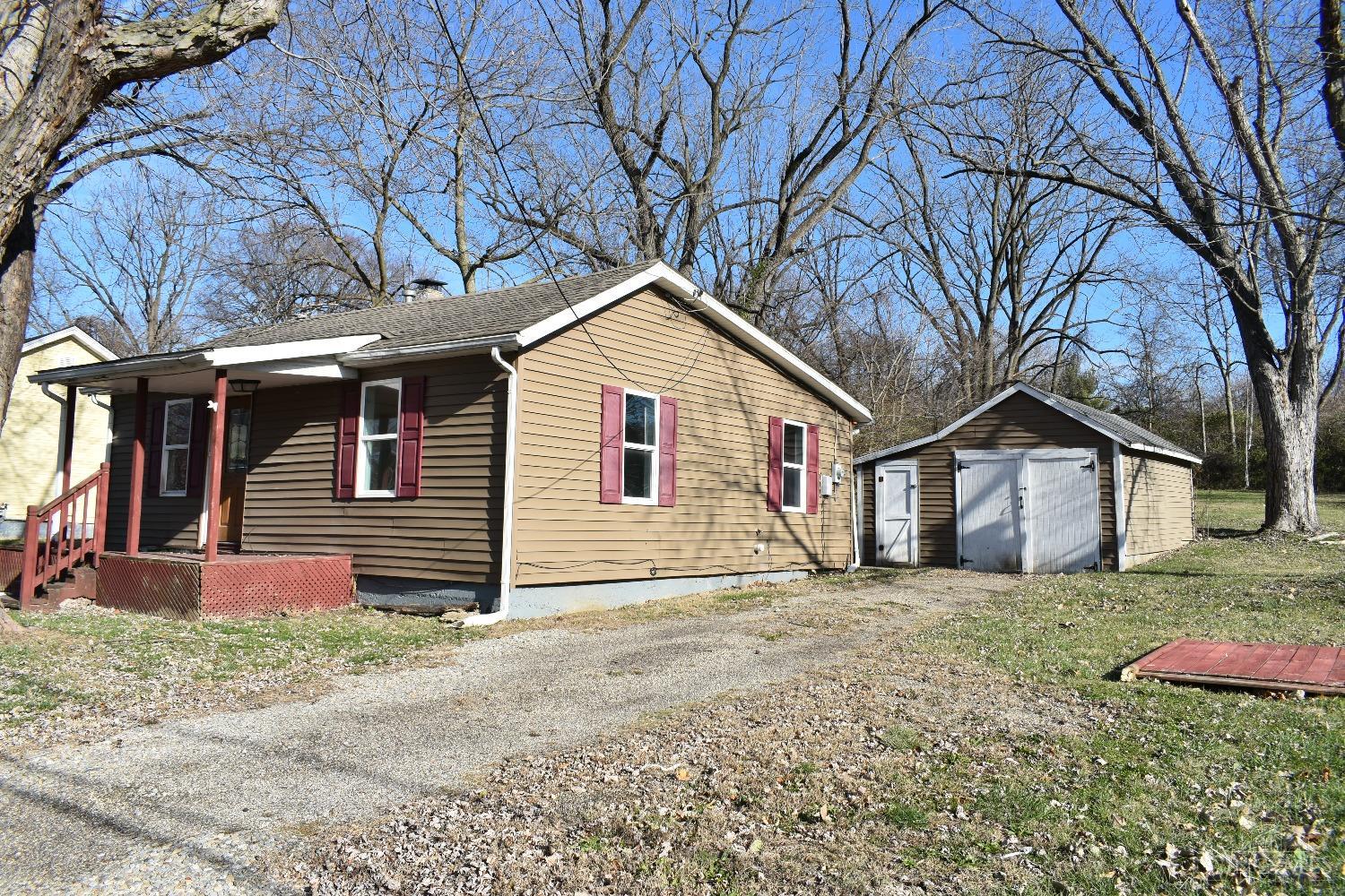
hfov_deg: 67.4
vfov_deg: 47.9
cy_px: 448
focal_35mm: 27
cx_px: 672
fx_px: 1009
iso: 100
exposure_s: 1/250
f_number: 8
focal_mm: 18
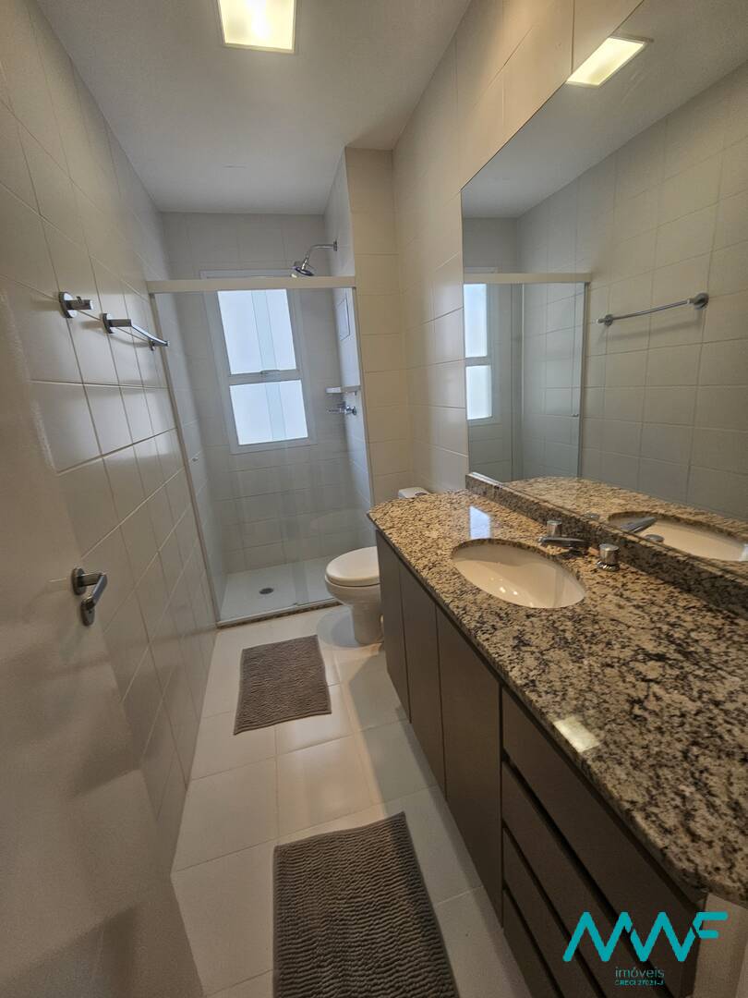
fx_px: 375
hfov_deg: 89.9
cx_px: 374
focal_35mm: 13
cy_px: 499
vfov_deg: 106.2
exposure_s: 1/60
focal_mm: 2.2
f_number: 2.2
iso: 80
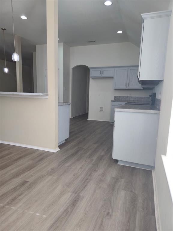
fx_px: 153
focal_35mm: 23
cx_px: 86
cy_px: 116
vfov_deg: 73.9
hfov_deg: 58.9
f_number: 1.8
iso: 32
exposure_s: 1/60
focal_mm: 5.4
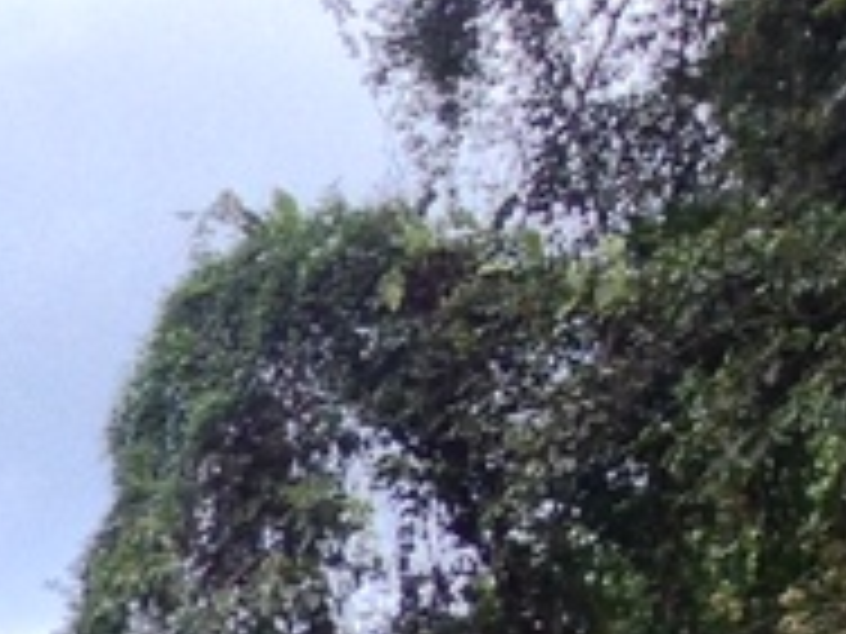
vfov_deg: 6.1
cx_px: -1692
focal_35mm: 224
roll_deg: -1.1
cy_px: 1969
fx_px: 5474
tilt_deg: -1.1
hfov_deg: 7.7
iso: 50
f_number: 2.4
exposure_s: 1/525
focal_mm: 4.28
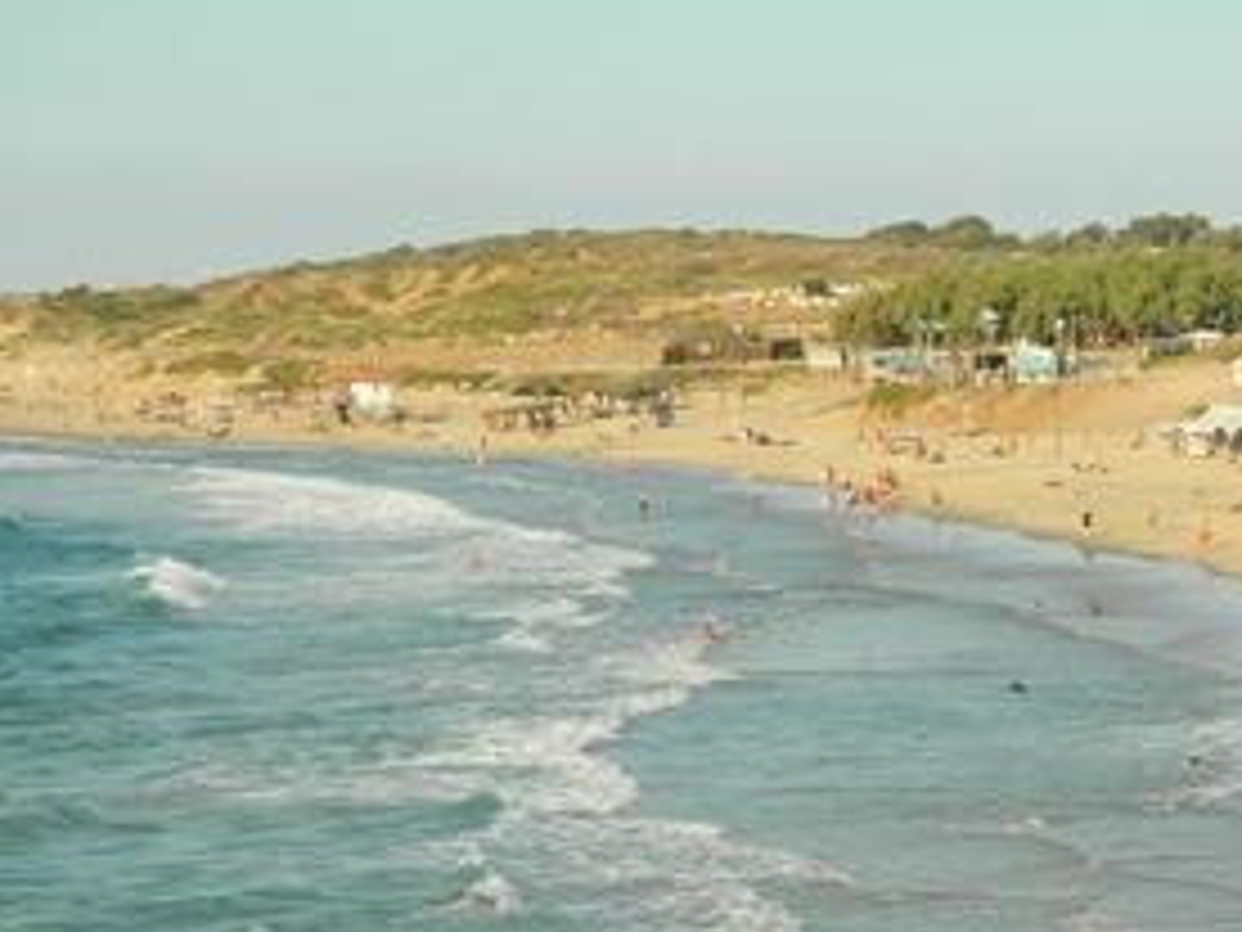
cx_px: 1071
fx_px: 4736
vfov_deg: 11.2
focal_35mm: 132
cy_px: 788
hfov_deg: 14.8
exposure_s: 1/800
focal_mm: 10.2
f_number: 3.8
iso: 80
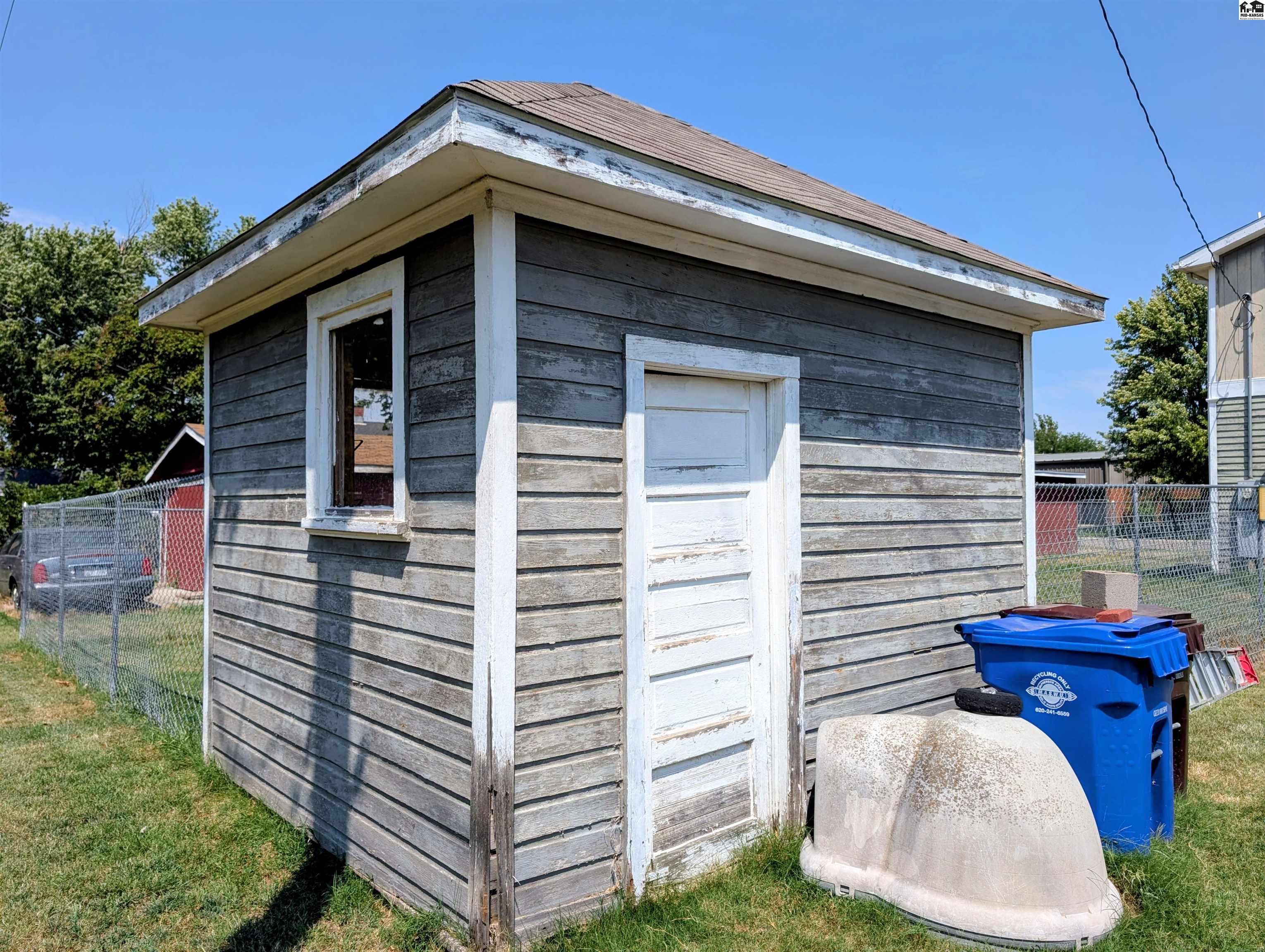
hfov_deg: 71.5
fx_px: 878
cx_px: 632
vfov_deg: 56.9
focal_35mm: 24
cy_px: 476
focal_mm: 6.9
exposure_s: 1/1176
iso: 22
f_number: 1.68
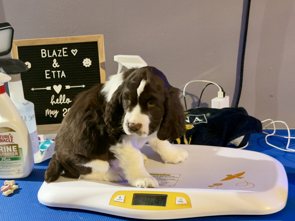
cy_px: 147
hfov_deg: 29.0
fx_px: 571
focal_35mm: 67
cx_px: 138
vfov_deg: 21.9
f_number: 1.78
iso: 400
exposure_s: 1/30
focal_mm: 6.76
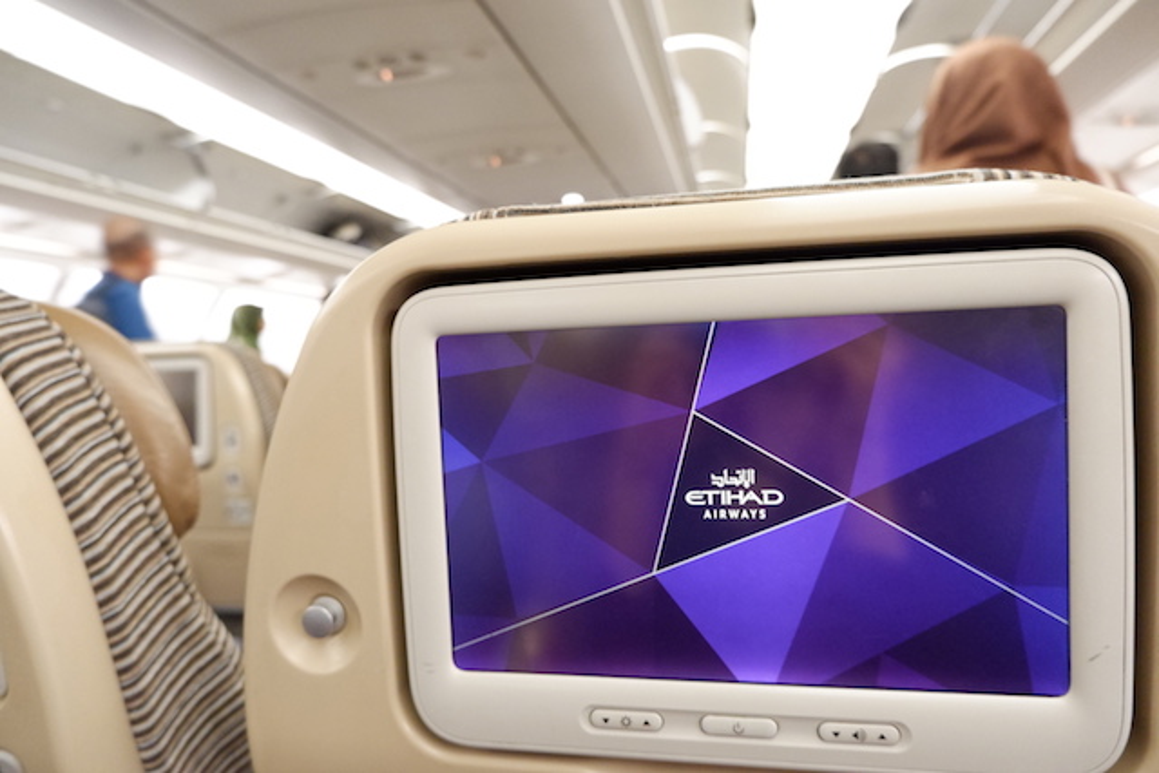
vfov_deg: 55.1
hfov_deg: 76.1
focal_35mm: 23
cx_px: 580
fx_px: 741
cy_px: 386
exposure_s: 1/14
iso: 4000
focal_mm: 15
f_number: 3.5
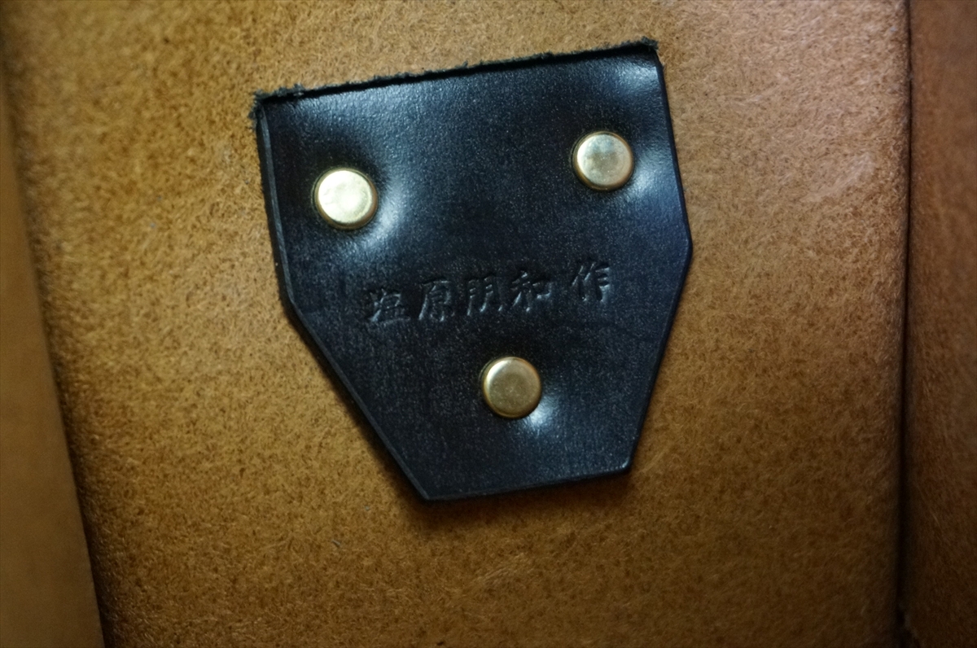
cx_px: 488
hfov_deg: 28.7
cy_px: 324
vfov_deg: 19.3
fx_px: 1910
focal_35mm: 70
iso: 3200
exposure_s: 1/60
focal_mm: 47
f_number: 5.6
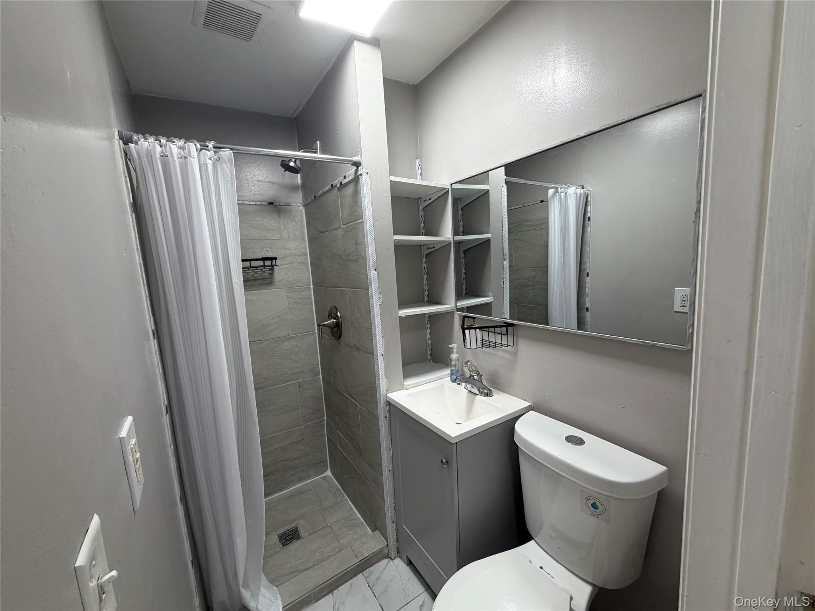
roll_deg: +3.9
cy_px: 306
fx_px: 330
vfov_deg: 85.7
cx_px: 408
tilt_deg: -7.6
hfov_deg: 102.1
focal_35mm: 14
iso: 160
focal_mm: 2.22
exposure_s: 1/120
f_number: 2.2
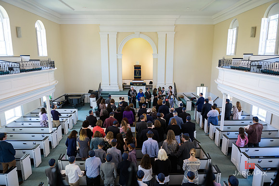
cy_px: 93
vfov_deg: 53.2
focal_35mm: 24
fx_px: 186
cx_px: 140
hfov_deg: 73.7
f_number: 3.2
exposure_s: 1/200
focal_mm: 24
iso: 1000
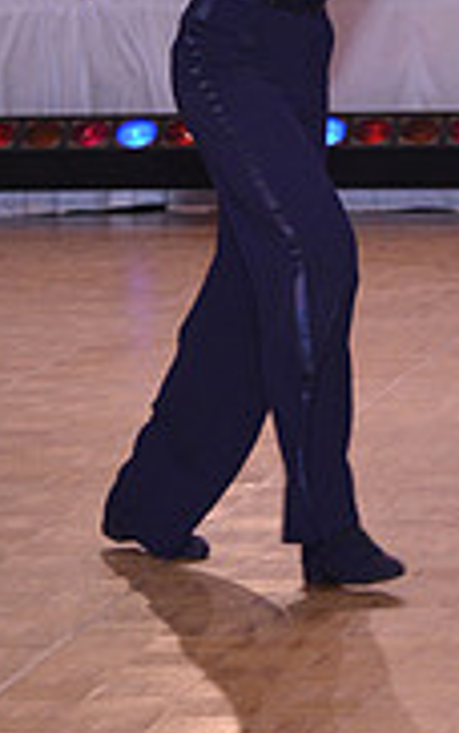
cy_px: -294
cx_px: 276
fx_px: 5575
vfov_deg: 7.4
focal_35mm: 279
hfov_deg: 4.7
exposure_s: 1/250
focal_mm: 86
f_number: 4.5
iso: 1250
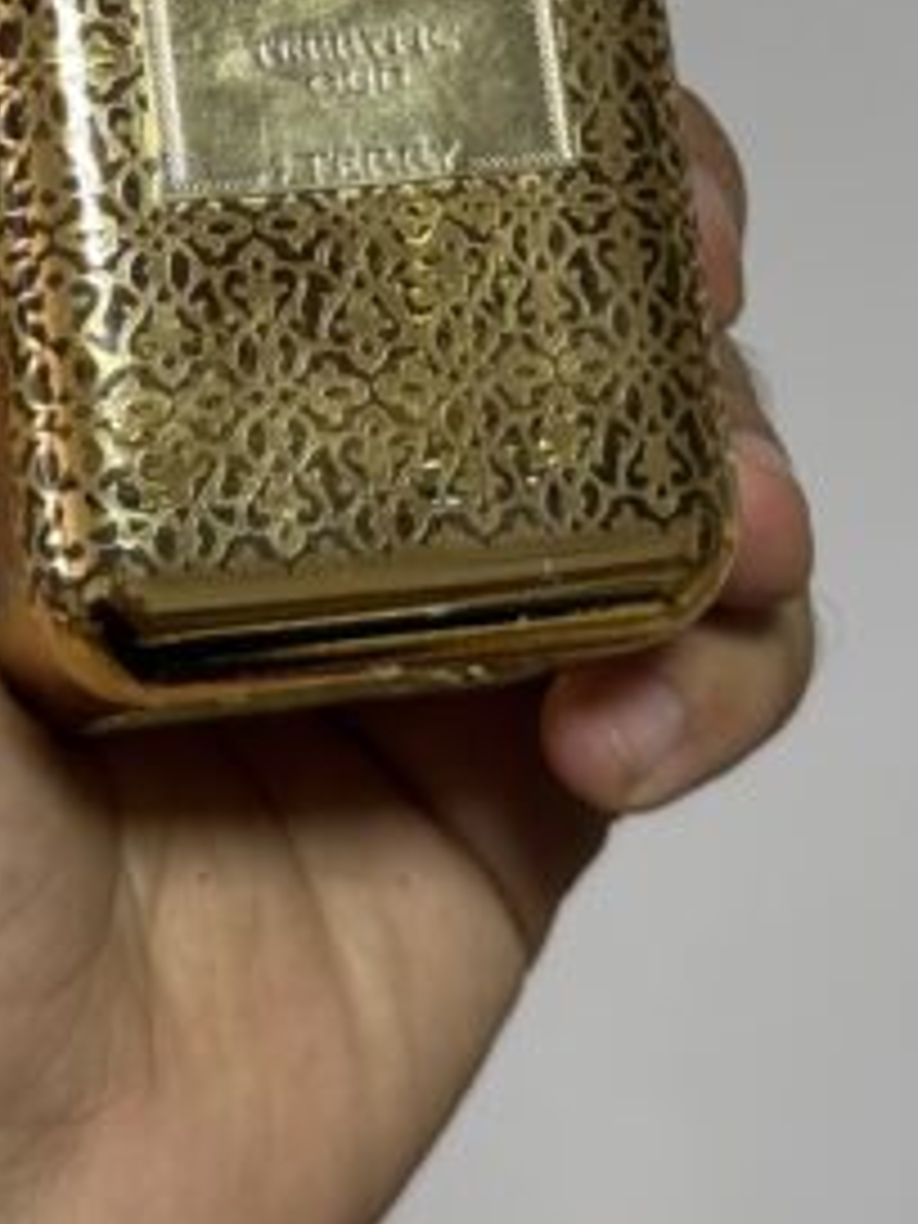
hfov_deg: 14.6
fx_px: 3571
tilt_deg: -18.3
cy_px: -34
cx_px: 320
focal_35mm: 101
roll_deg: -2.7
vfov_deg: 18.9
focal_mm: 6.76
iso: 64
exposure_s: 1/50
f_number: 1.78
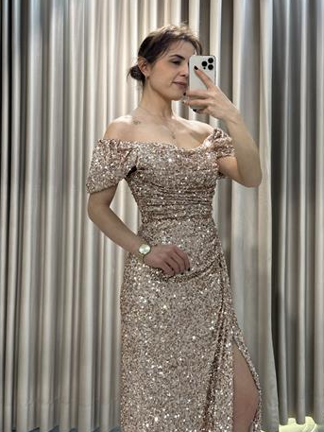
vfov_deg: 34.3
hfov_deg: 26.1
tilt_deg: -19.8
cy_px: 187
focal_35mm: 56
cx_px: 184
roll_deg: +0.7
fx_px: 699
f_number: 1.78
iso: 50
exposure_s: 1/153
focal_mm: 6.86
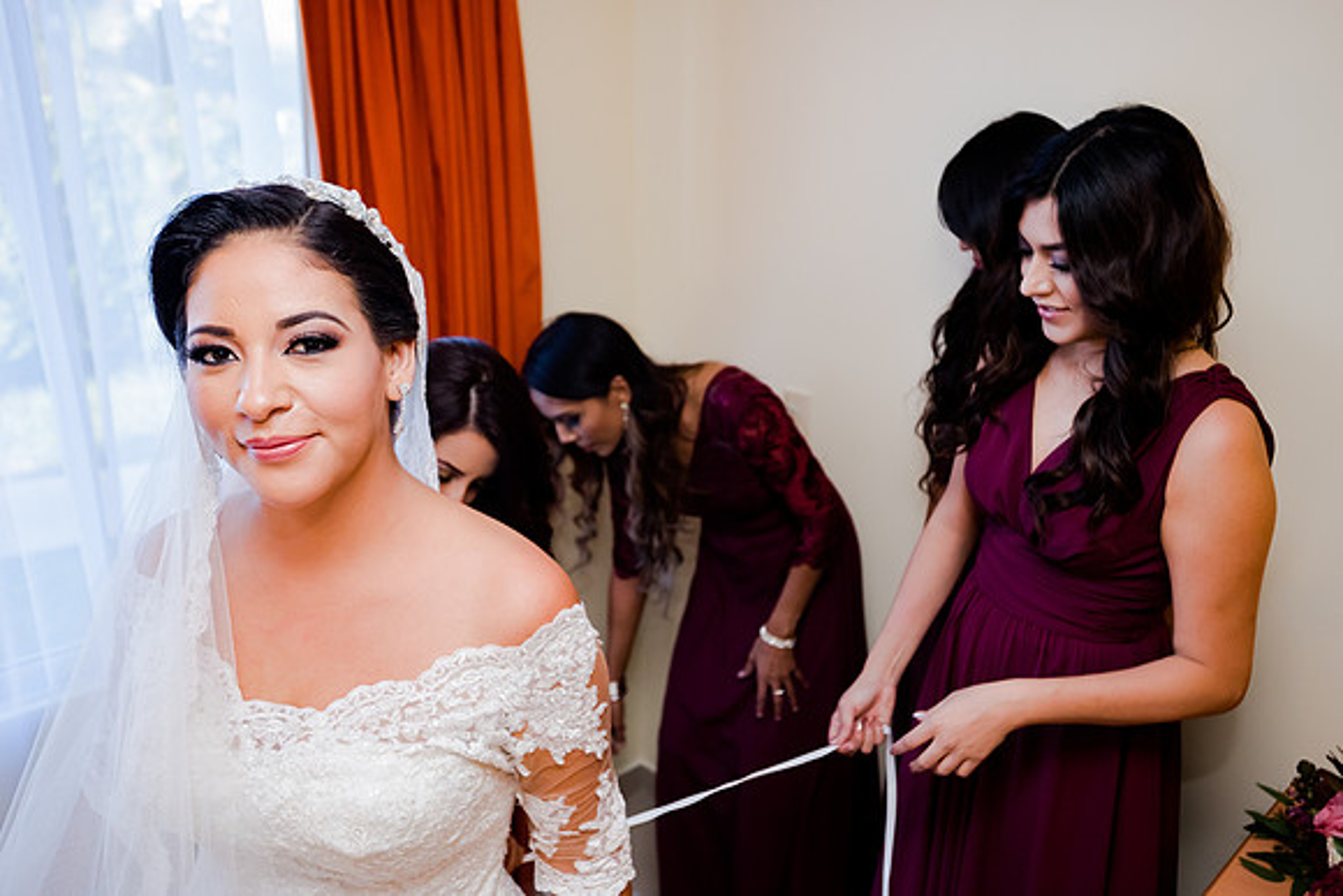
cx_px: 672
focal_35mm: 30
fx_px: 1119
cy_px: 448
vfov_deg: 43.6
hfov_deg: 61.9
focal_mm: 30
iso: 1600
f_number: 2.8
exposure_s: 1/250
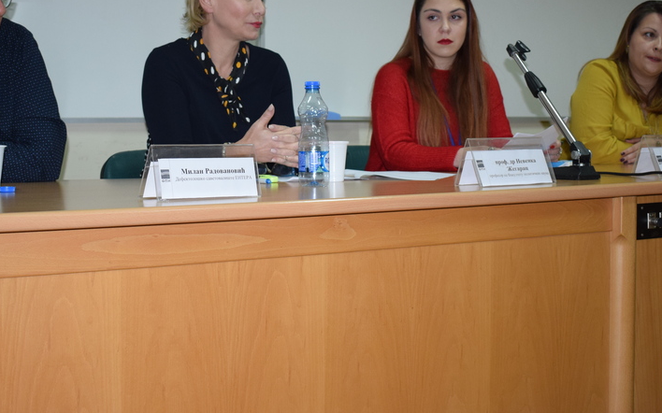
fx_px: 1077
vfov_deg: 21.6
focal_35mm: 60
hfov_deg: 34.1
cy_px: 112
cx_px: 295
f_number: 4
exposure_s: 1/60
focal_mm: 27
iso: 800
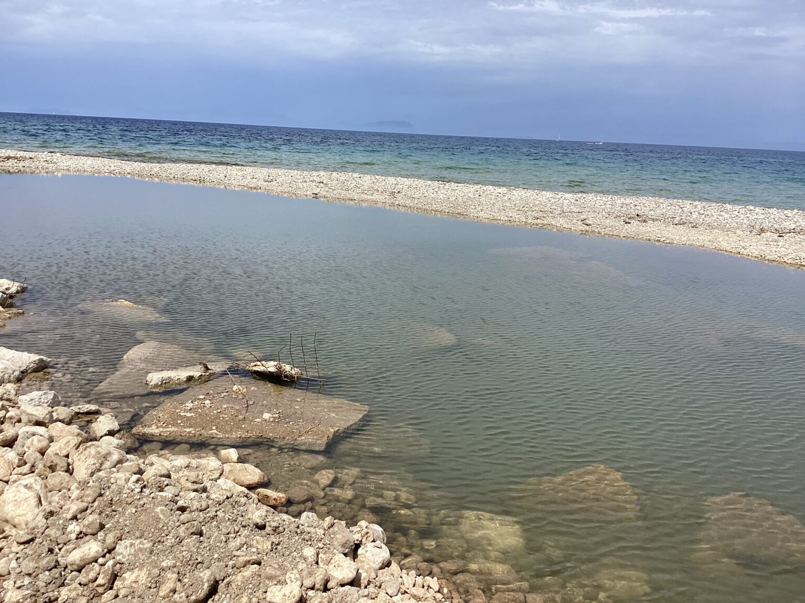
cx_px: 402
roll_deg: -2.1
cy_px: 302
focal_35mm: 31
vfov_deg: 45.4
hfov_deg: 58.4
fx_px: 721
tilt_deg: -13.7
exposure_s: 1/2469
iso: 25
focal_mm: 3.3
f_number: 2.4
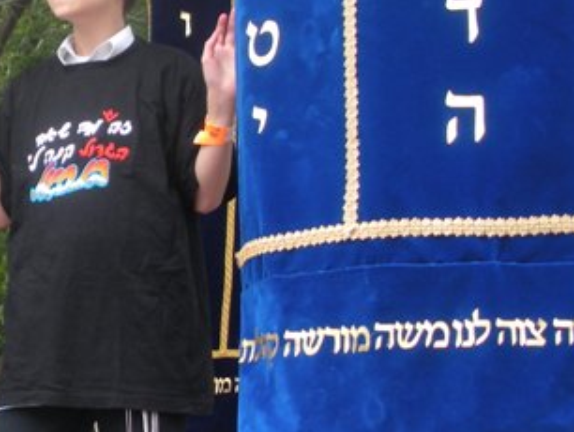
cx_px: -9
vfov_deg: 15.7
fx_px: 1560
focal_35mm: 94
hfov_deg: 20.2
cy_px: 169
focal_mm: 6.3
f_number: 3.5
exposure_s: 1/70
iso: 64
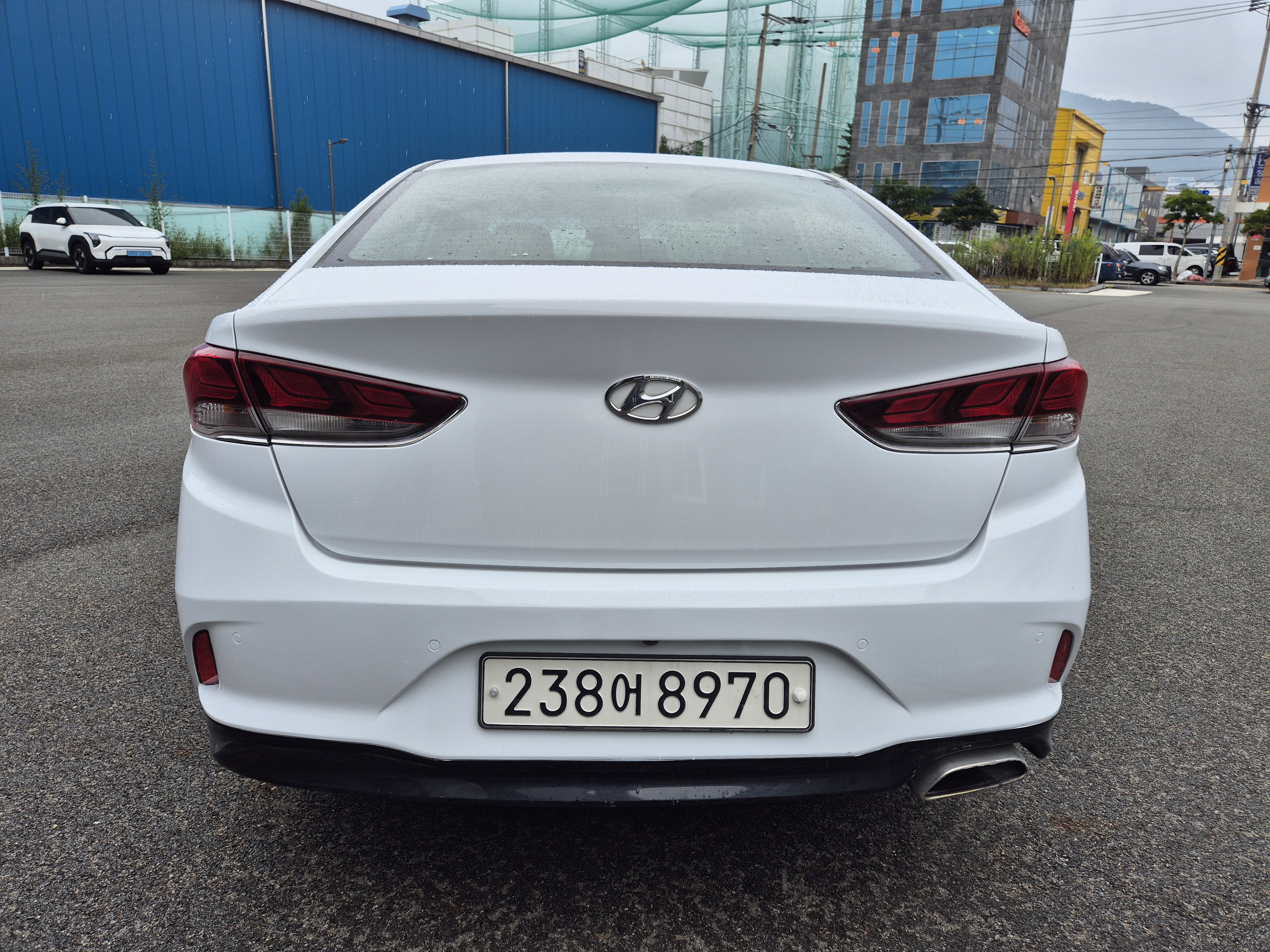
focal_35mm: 23
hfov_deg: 73.9
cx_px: 635
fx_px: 844
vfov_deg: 58.9
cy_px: 476
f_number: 1.8
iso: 25
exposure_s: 1/622
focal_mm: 5.4
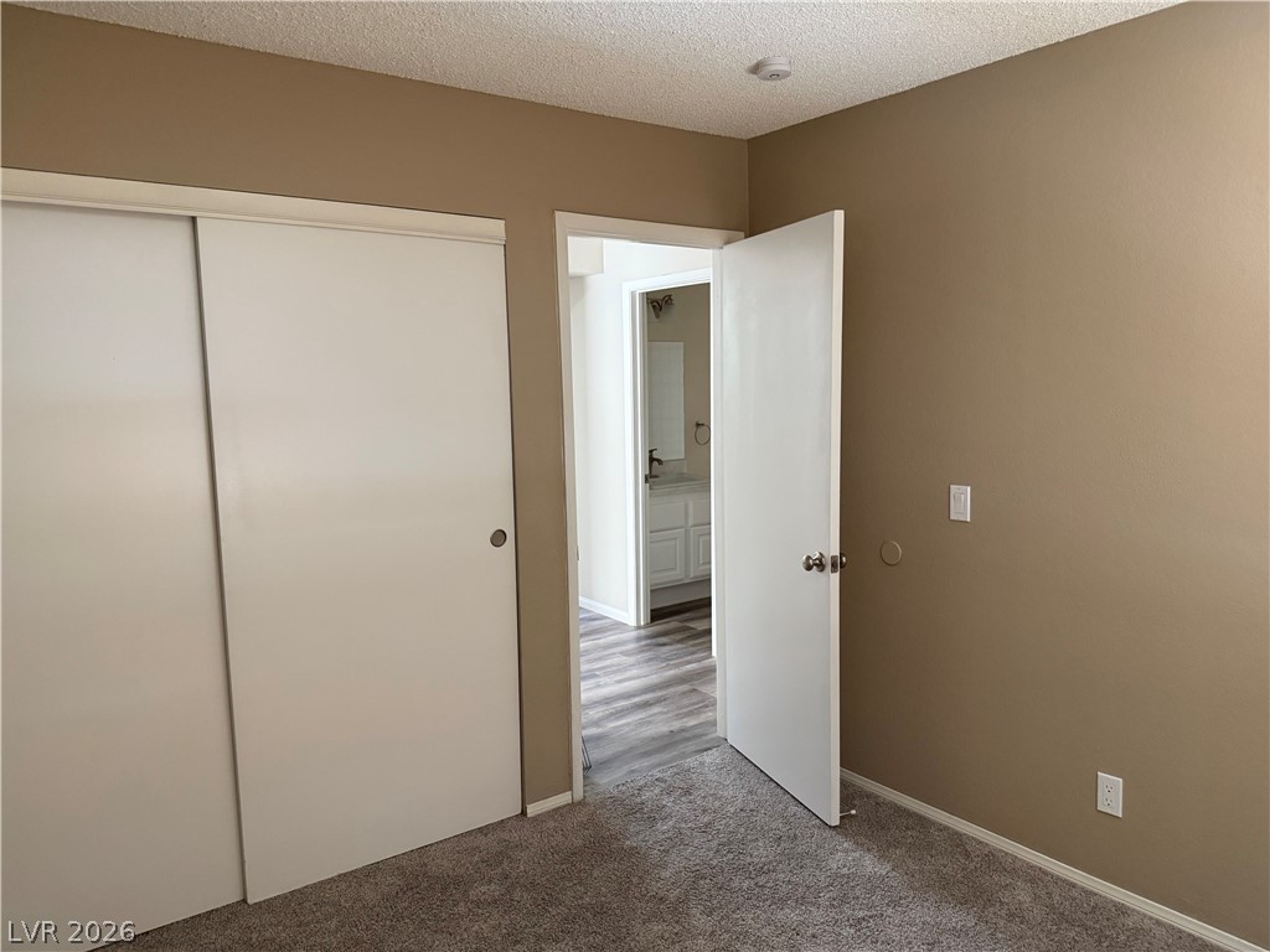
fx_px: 881
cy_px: 476
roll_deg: +1.1
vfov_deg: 56.8
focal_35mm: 24
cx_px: 635
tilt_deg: -6.4
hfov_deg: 71.6
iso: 400
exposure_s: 1/60
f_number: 1.78
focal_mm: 6.76
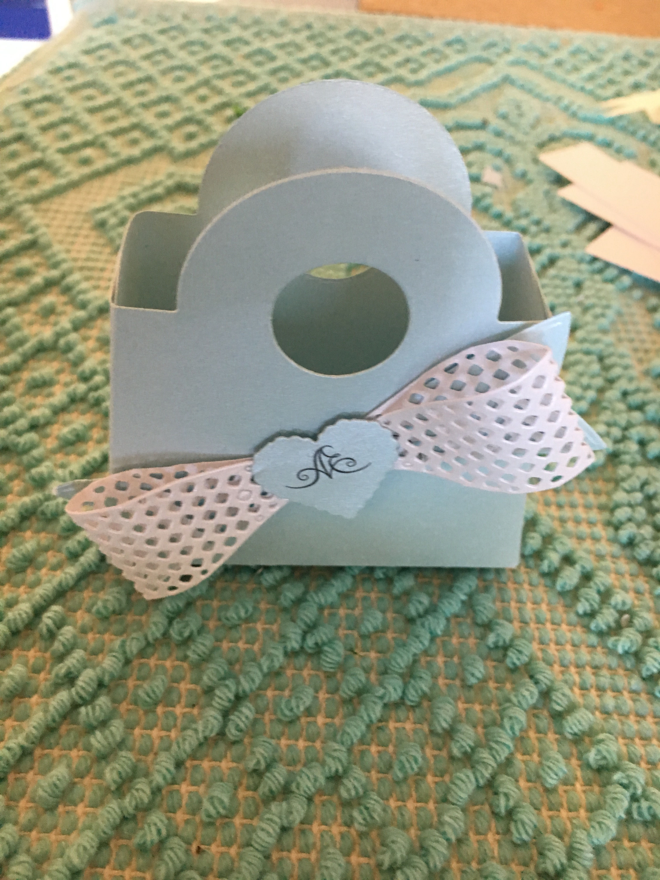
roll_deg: -3.0
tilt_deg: -44.5
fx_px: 737
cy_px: 440
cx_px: 330
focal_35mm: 29
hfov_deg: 48.2
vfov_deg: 61.7
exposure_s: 1/20
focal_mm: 4.15
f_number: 2.2
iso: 200
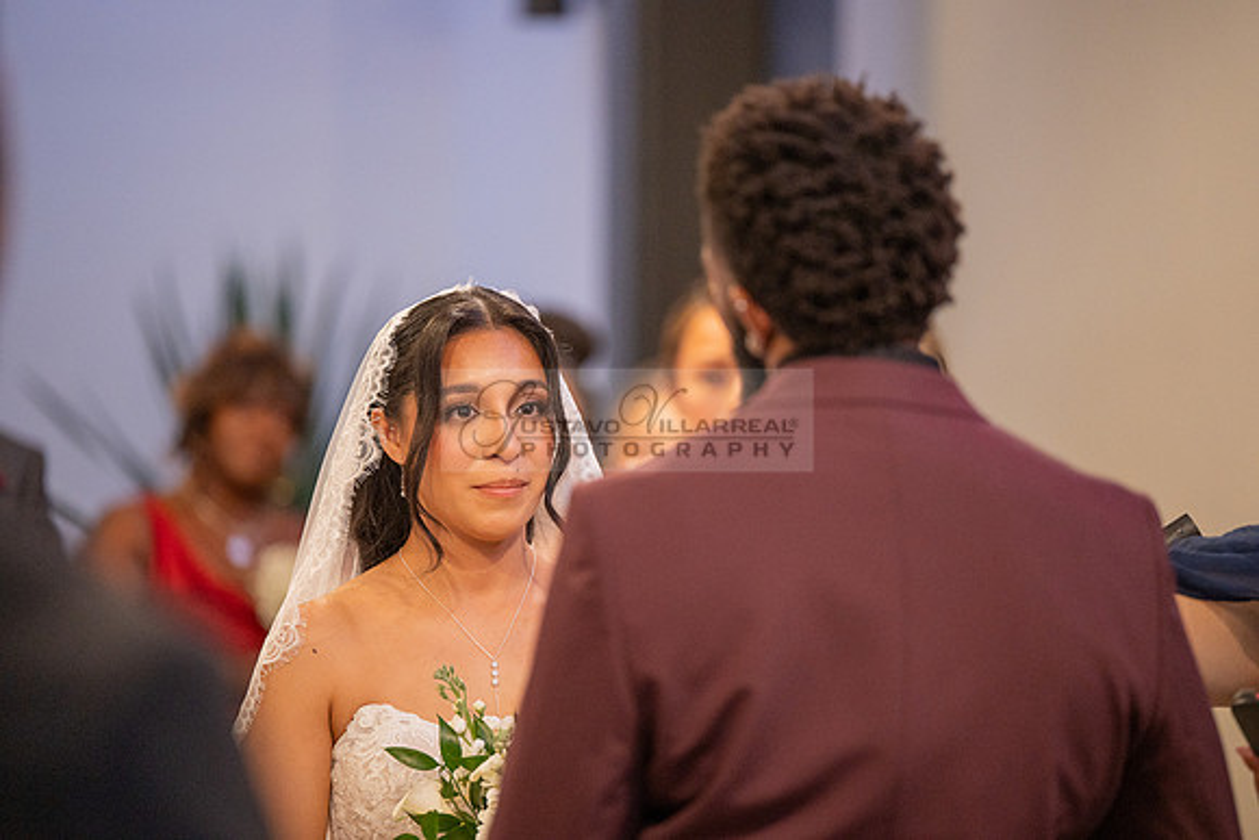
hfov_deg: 10.3
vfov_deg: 6.9
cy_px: 420
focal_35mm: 200
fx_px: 6996
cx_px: 630
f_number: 2.8
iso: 1600
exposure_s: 1/125
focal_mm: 200
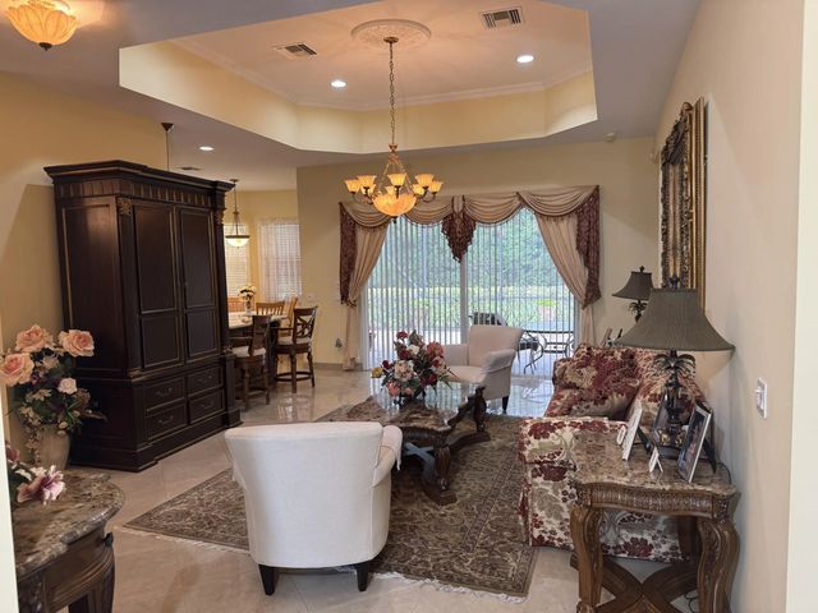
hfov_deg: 71.6
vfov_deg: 56.8
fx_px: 567
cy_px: 306
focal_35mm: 24
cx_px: 409
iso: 125
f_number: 1.78
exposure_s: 1/60
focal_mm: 6.76
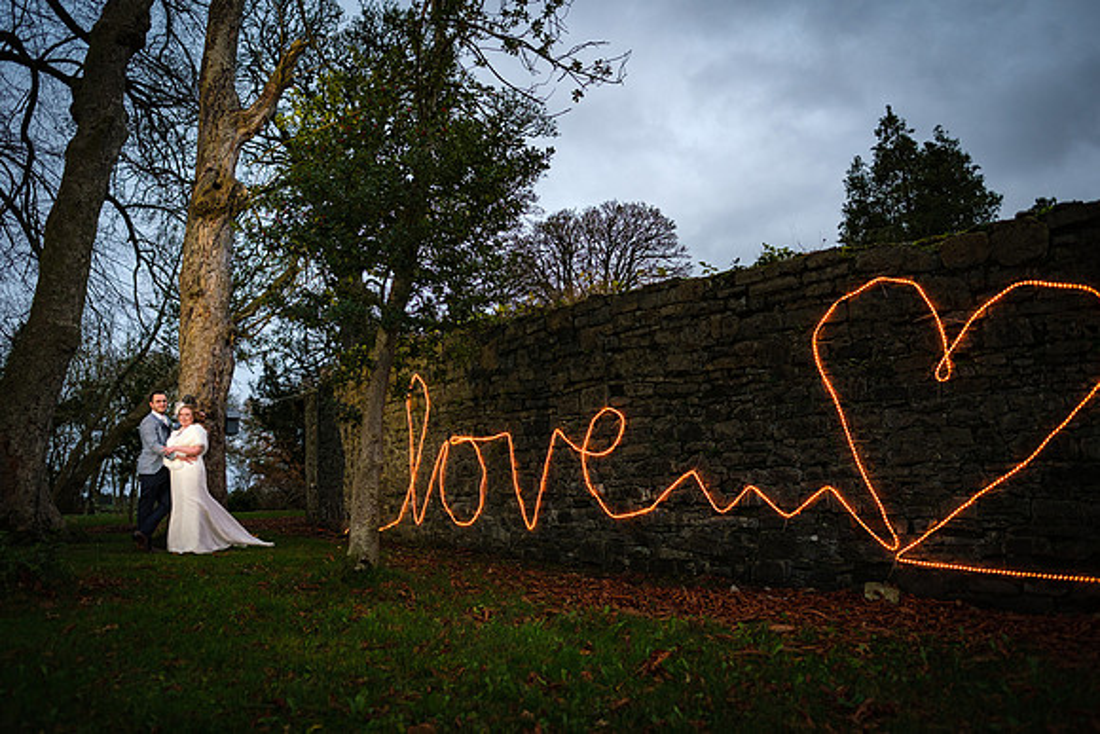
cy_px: 367
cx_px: 540
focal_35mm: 25
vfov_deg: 51.7
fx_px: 757
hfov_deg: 72.0
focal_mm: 16
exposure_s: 1/200
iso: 400
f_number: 2
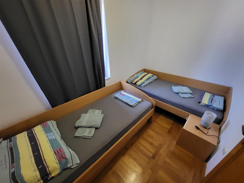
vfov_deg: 89.9
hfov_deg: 106.2
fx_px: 92
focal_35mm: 13
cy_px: 92
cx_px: 122
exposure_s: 1/33
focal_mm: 1.74
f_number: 2.2
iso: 500
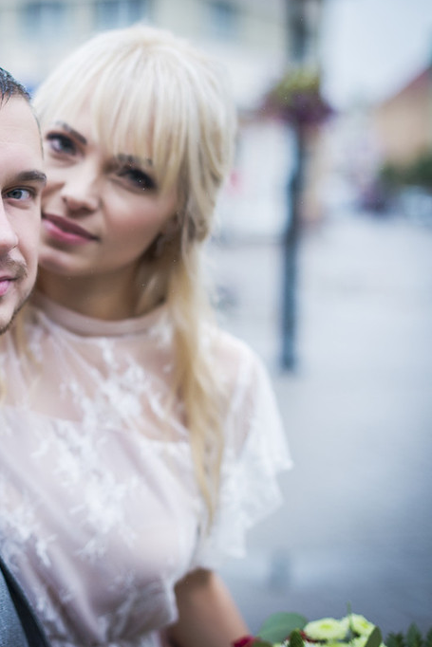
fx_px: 1367
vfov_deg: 26.6
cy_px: 322
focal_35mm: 76
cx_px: 5
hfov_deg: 17.6
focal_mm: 50
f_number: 2.2
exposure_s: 1/1600
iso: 250
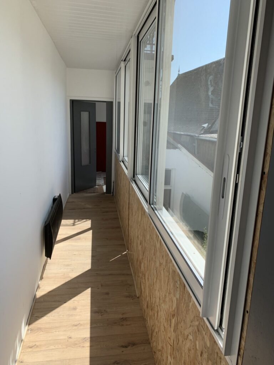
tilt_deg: -11.6
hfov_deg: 53.1
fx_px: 274
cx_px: 137
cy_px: 182
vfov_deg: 67.3
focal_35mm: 26
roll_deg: -1.9
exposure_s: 1/1043
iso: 25
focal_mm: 4.25
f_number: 1.8
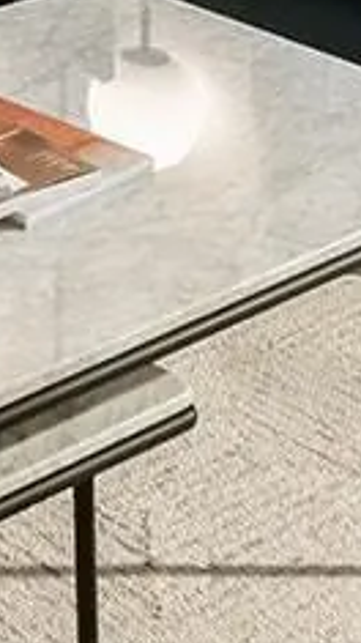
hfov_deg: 9.6
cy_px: -751
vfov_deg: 14.0
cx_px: -271
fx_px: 2061
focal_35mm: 121
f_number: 18
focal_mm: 17
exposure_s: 1/2
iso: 640
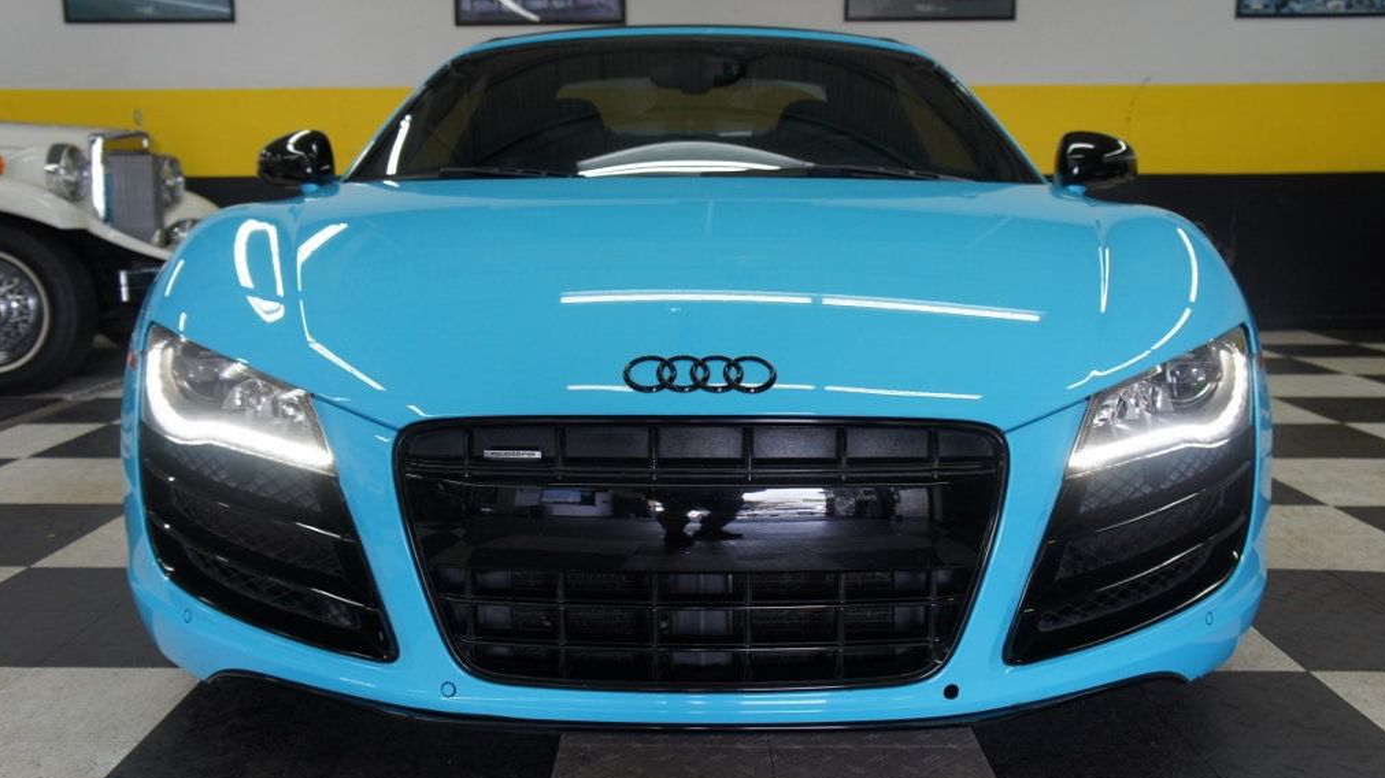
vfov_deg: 33.7
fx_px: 1285
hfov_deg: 56.6
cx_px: 690
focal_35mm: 35
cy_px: 399
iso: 200
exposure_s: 1/50
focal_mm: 22
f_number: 4.5
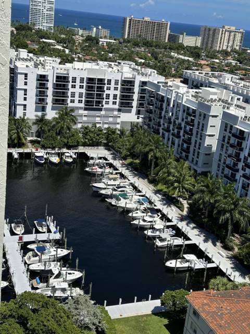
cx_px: 125
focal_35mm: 48
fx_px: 462
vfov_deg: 39.7
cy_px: 167
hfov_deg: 30.3
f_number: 1.78
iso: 64
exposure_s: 1/5000
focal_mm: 6.86
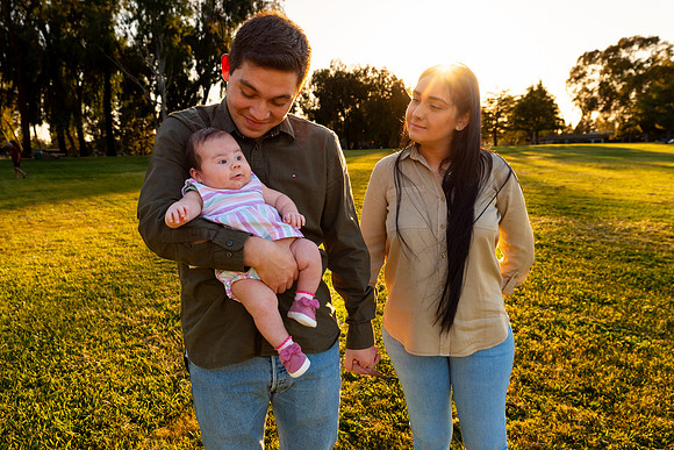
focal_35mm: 32
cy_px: 225
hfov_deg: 58.7
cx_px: 337
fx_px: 599
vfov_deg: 41.1
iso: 64
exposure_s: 1/320
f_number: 5.6
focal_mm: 32
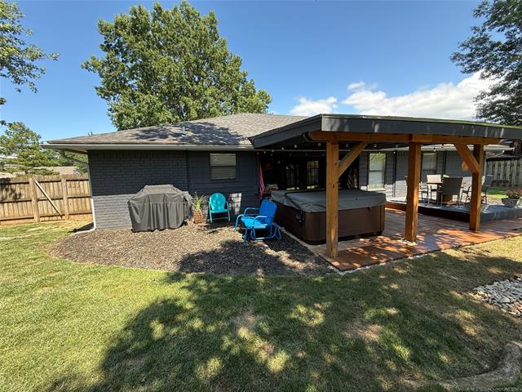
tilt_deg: -5.7
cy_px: 196
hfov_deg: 102.1
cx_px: 261
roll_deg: +2.1
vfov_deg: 85.7
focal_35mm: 14
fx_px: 211
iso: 50
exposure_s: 1/214
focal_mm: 2.22
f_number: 2.2
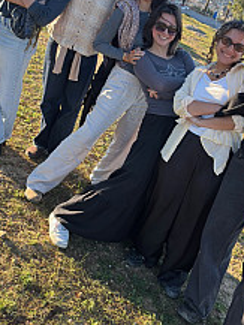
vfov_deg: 39.0
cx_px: 142
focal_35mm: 48
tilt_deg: -17.7
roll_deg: -18.2
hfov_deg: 30.2
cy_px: 97
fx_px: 451
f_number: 1.6
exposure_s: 1/597
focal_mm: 5.96
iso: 50
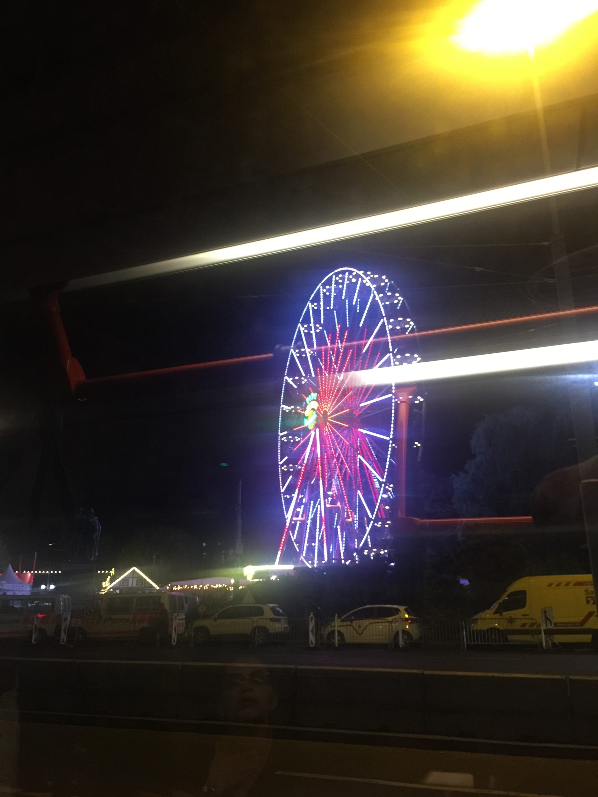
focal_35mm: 29
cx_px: 299
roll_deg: +0.3
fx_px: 668
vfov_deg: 61.7
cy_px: 398
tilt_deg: +16.4
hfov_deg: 48.2
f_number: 2.2
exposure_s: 1/10
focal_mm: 4.15
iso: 125
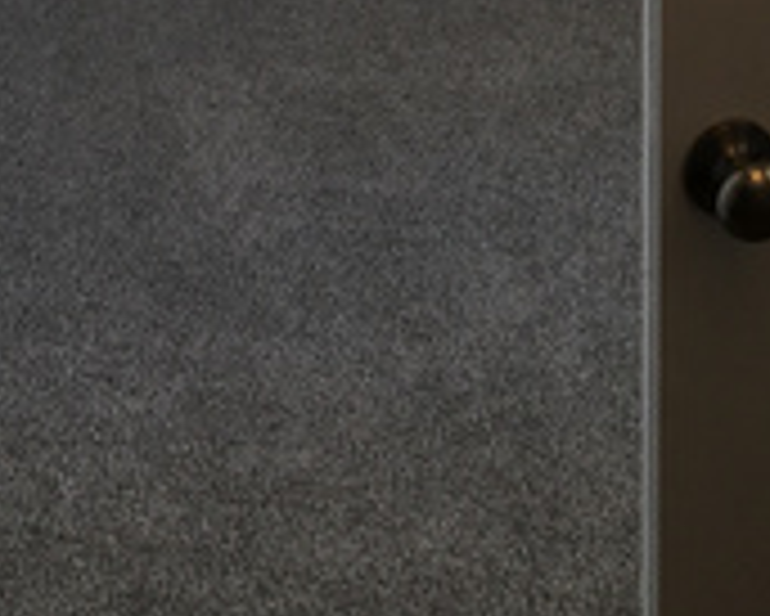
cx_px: 734
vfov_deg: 13.7
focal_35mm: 106
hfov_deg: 17.7
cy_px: -301
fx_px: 2417
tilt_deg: -14.8
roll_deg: -0.3
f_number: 2.2
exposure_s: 1/60
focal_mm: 4.15
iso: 25
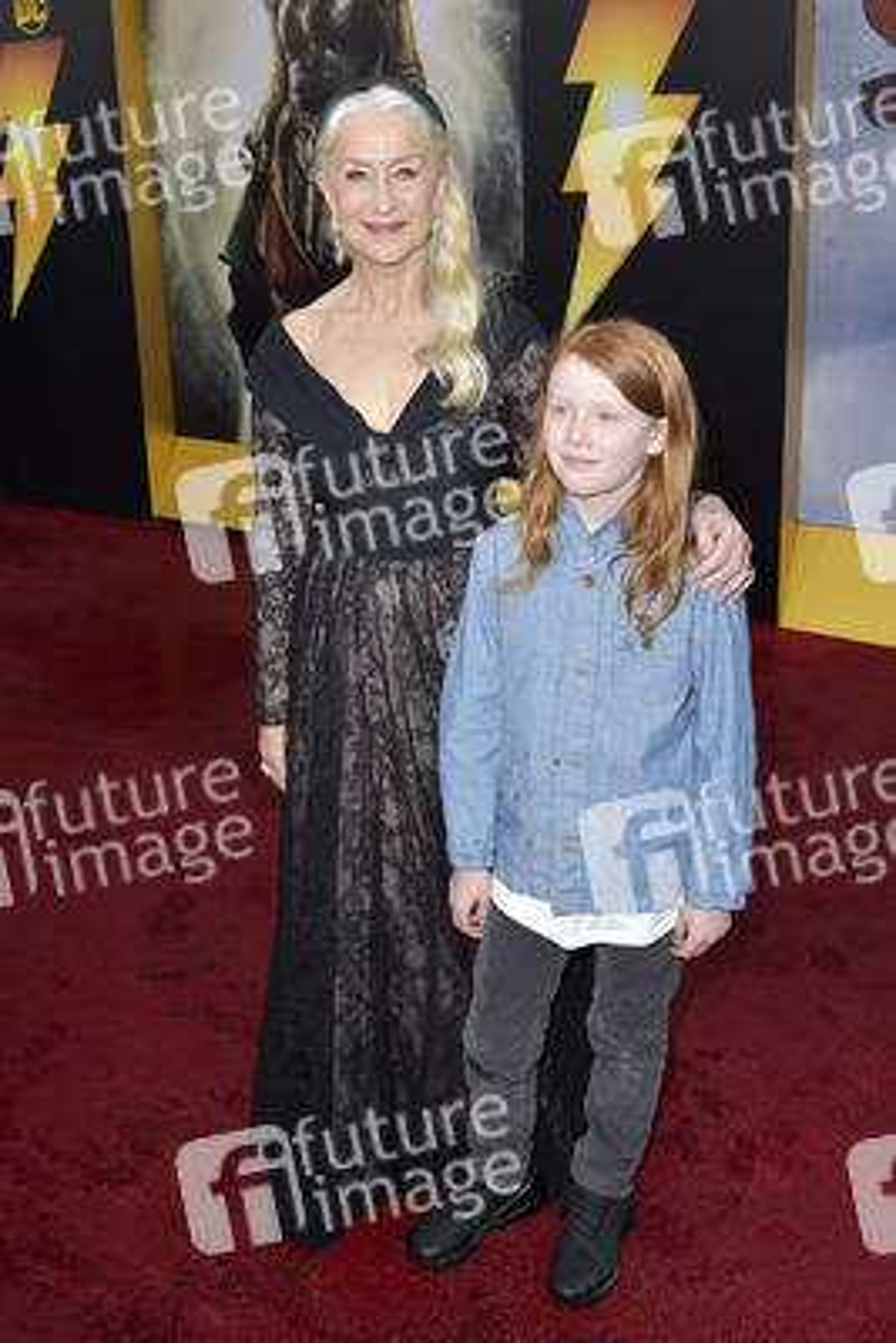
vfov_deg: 58.7
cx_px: 448
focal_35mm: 32
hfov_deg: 41.1
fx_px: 1194
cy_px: 672
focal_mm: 32
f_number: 6.3
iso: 320
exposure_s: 1/250
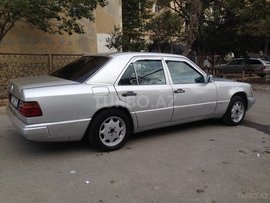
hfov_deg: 55.4
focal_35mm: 33
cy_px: 102
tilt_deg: -5.4
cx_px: 135
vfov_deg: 42.9
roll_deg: +1.0
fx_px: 257
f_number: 2.4
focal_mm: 4.12
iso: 50
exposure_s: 1/401
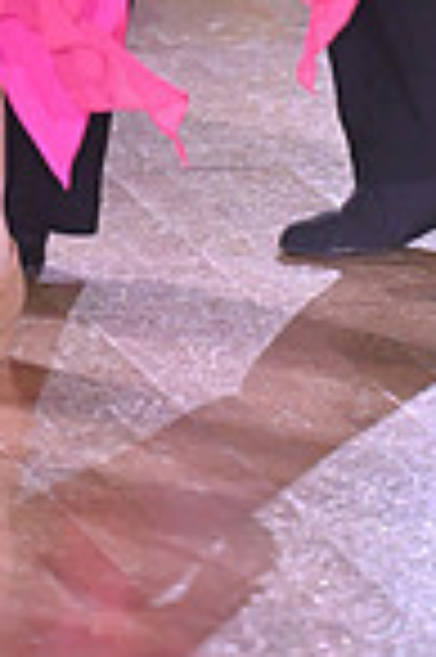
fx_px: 12655
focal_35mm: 695
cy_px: -644
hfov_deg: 2.0
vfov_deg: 3.0
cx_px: -191
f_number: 5
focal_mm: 175
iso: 2500
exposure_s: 1/320
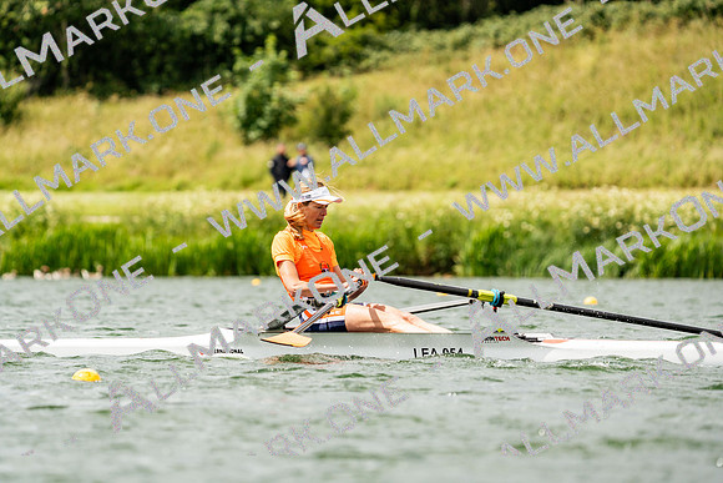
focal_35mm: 350
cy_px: 242
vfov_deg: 3.9
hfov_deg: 5.9
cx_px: 362
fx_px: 7030
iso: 320
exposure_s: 1/2000
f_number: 6.3
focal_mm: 350
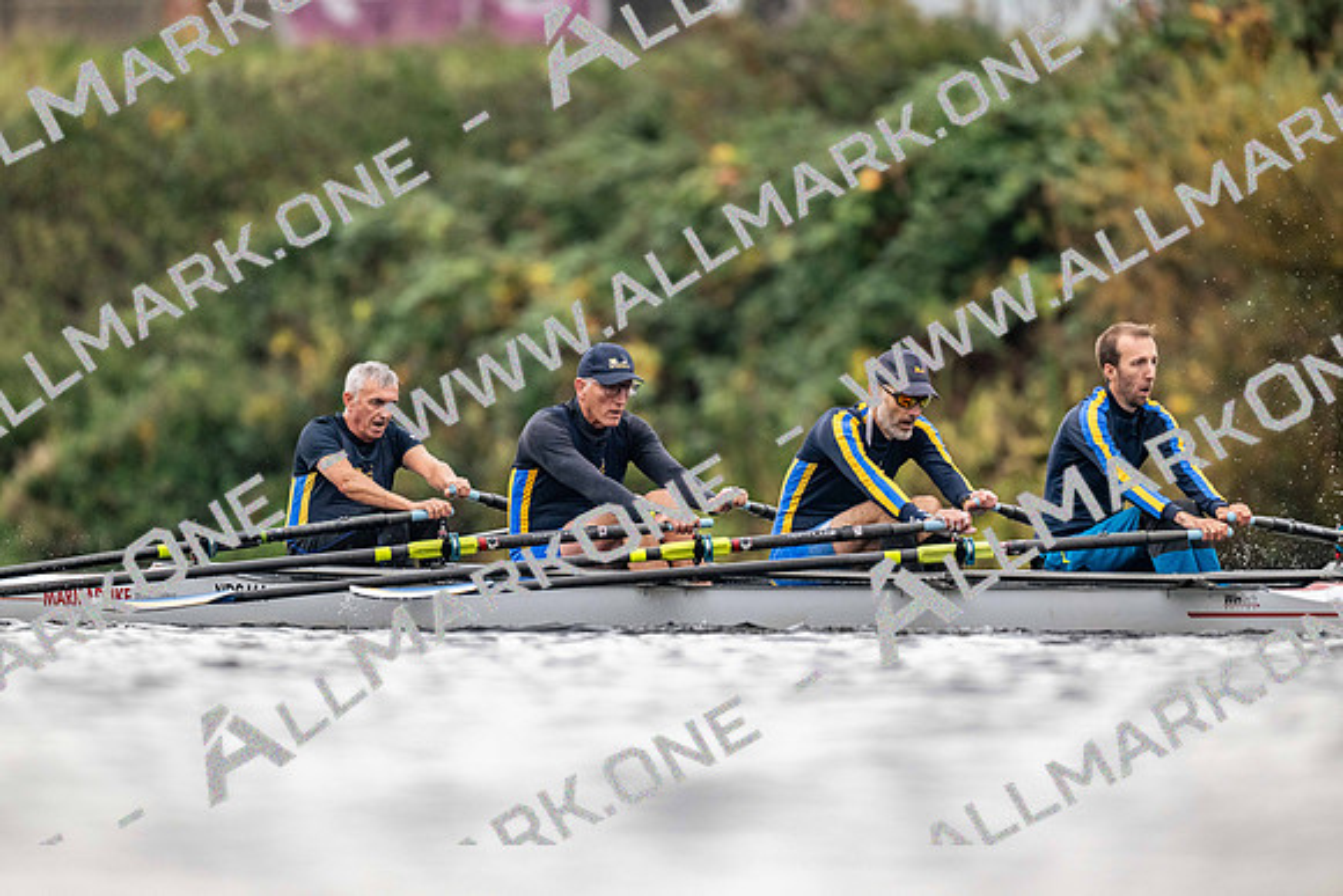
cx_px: 672
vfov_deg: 2.3
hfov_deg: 3.4
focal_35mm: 600
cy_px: 448
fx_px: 22388
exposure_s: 1/2500
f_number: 4
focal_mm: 600
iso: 2200
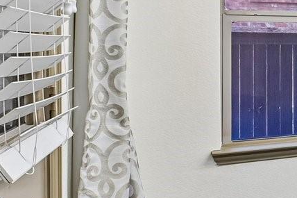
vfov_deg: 20.1
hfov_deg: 17.0
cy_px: 48
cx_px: 653
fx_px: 553
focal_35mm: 67
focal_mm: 14
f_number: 8
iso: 400
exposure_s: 1/5
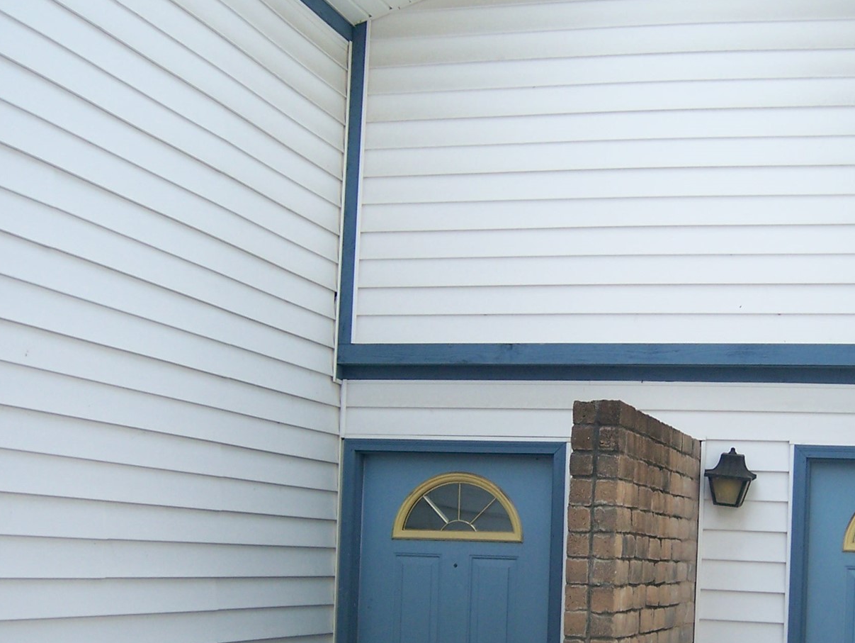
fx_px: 1508
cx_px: 638
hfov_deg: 31.1
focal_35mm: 61
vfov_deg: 23.9
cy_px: 453
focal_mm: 6
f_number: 2.8
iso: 80
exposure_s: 1/400
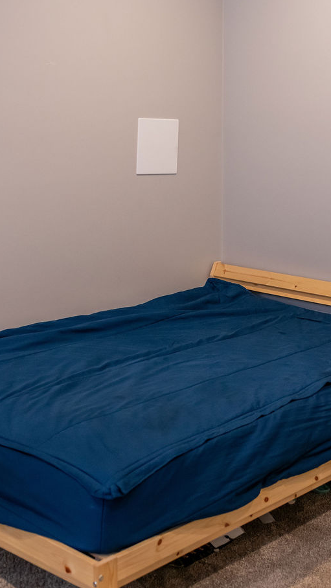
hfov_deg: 19.3
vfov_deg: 33.6
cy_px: 210
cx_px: 236
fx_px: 967
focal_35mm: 62
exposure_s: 1/250
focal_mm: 35
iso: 1600
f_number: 3.2
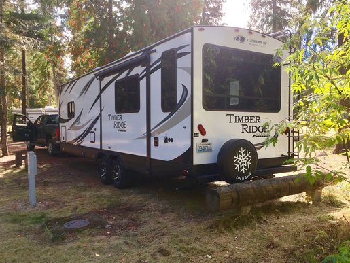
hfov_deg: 59.9
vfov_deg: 46.8
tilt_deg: -2.5
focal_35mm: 30
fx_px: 304
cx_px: 174
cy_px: 134
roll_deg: -0.3
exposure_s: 1/481
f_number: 2.2
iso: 25
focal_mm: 4.15
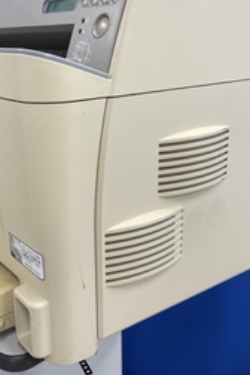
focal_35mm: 43
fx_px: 448
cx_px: 74
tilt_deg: -15.7
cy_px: 162
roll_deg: +2.9
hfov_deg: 30.8
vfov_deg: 45.3
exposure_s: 1/120
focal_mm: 4.2
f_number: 1.6
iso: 100
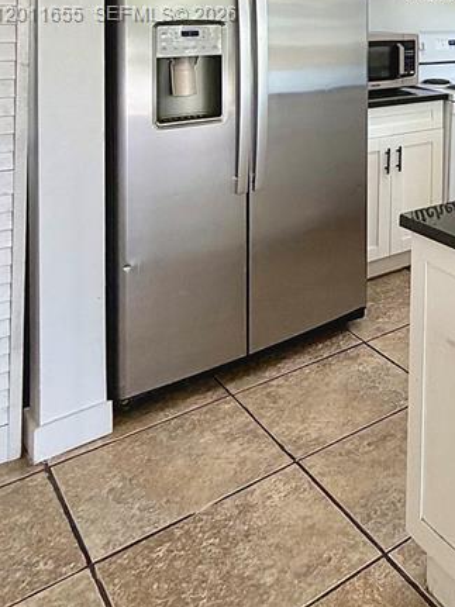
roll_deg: -1.3
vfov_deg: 42.2
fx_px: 684
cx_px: 610
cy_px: 15
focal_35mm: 39
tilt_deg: -1.6
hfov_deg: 29.0
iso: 200
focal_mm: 2.22
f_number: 2.2
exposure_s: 1/121
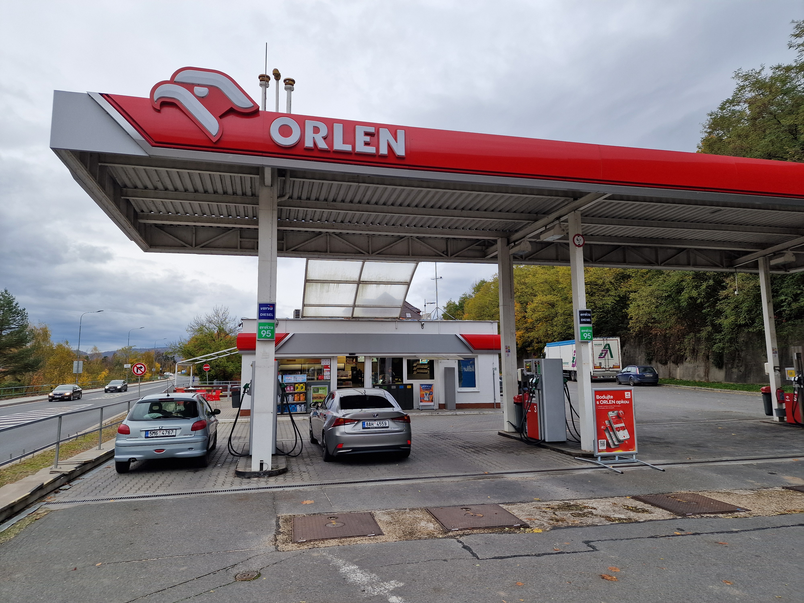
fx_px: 534
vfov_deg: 58.9
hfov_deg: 73.9
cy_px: 302
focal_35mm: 23
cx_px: 402
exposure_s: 1/180
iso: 50
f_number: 1.8
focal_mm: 6.4
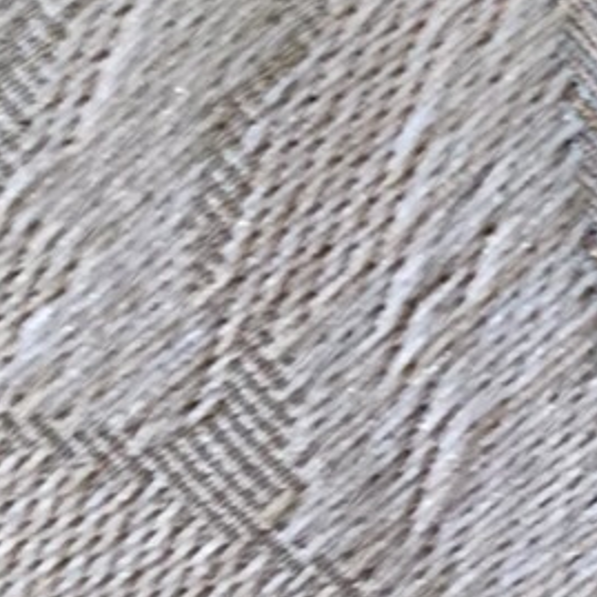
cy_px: -346
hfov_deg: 9.2
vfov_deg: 9.7
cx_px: 1325
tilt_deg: -58.2
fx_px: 3415
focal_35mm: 175
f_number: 1.8
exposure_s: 1/60
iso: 160
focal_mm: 4.25
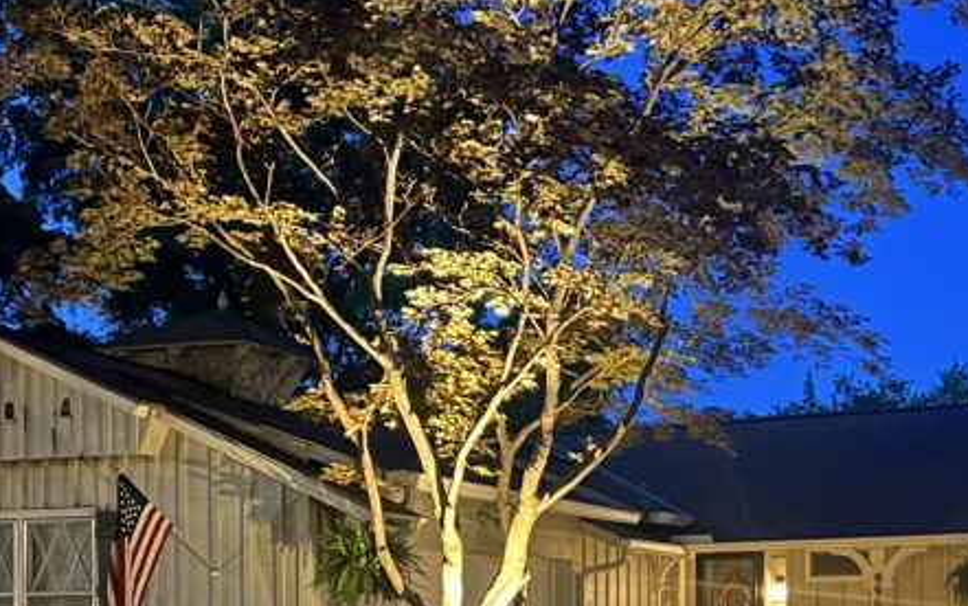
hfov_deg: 31.9
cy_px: 661
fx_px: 1689
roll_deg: +0.2
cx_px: 593
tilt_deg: -0.9
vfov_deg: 19.5
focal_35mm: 64
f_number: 1.5
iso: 800
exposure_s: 1/5
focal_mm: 5.7
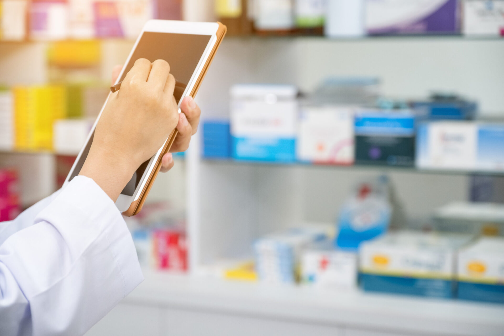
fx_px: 1162
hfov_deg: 24.5
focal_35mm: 83
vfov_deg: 16.5
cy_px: 168
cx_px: 252
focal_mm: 55
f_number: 2.8
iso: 800
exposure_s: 1/80
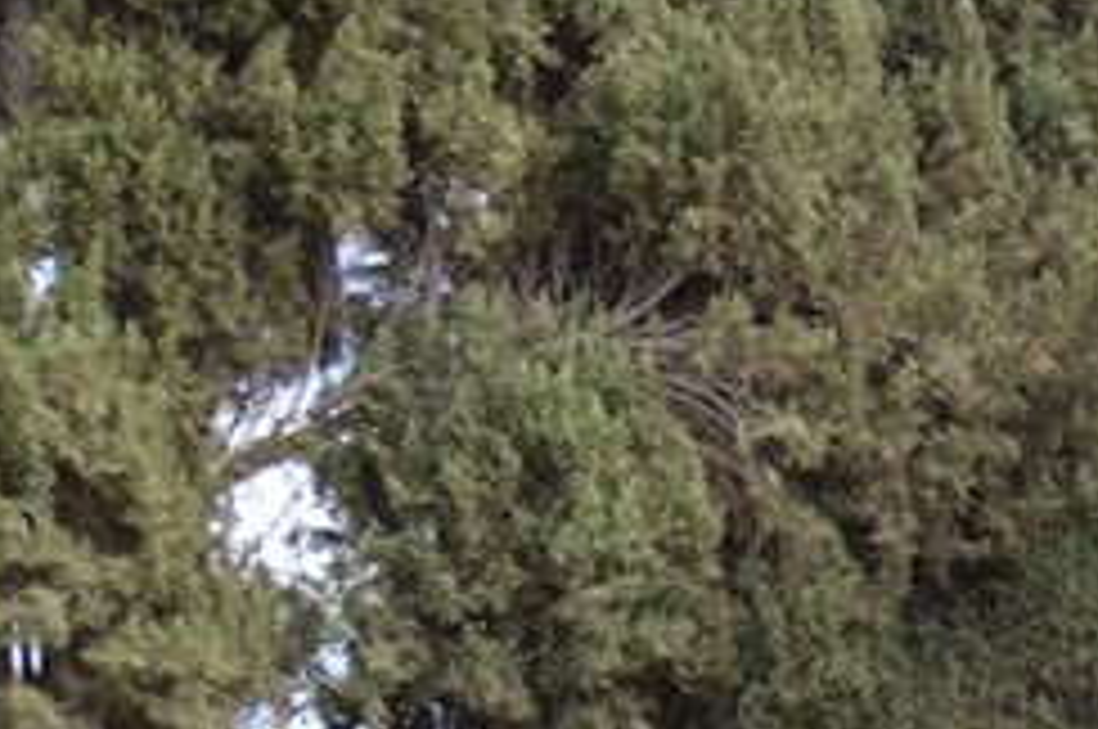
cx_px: 1818
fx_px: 1919
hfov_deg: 22.9
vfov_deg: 19.5
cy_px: 1004
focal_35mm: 63
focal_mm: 10
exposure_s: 1/200
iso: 100
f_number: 4.5
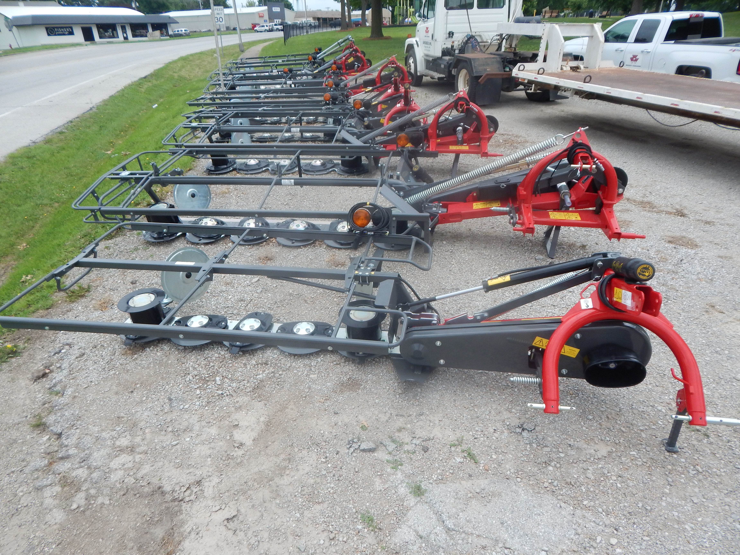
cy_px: 278
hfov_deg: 76.4
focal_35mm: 22
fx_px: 470
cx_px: 370
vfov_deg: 61.1
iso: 125
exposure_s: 1/800
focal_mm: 4
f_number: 3
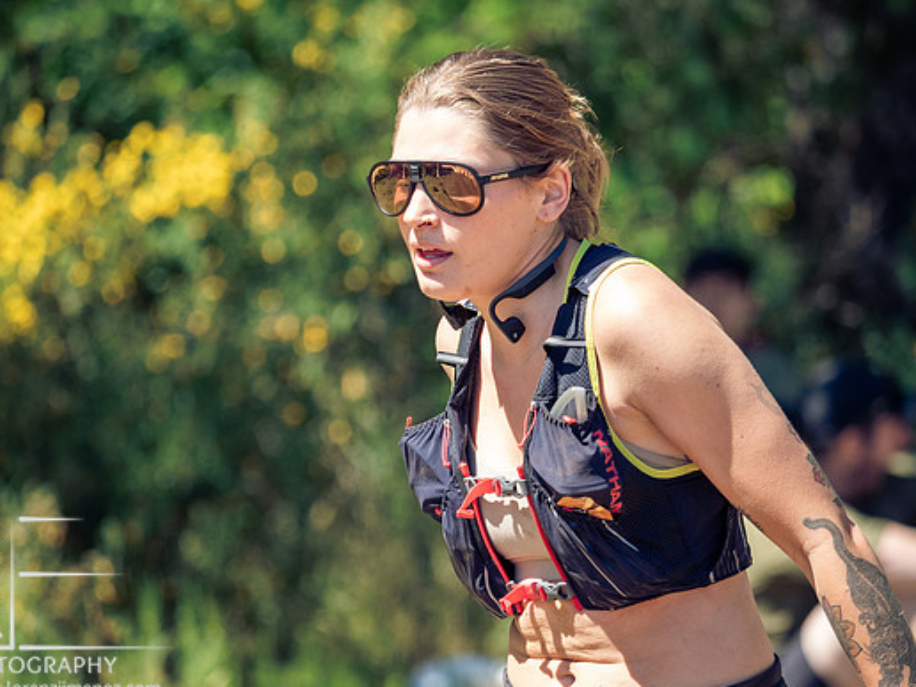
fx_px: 8441
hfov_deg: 6.2
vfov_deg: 4.7
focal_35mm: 319
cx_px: 435
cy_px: 324
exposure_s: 1/2000
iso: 800
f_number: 2.8
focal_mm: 142
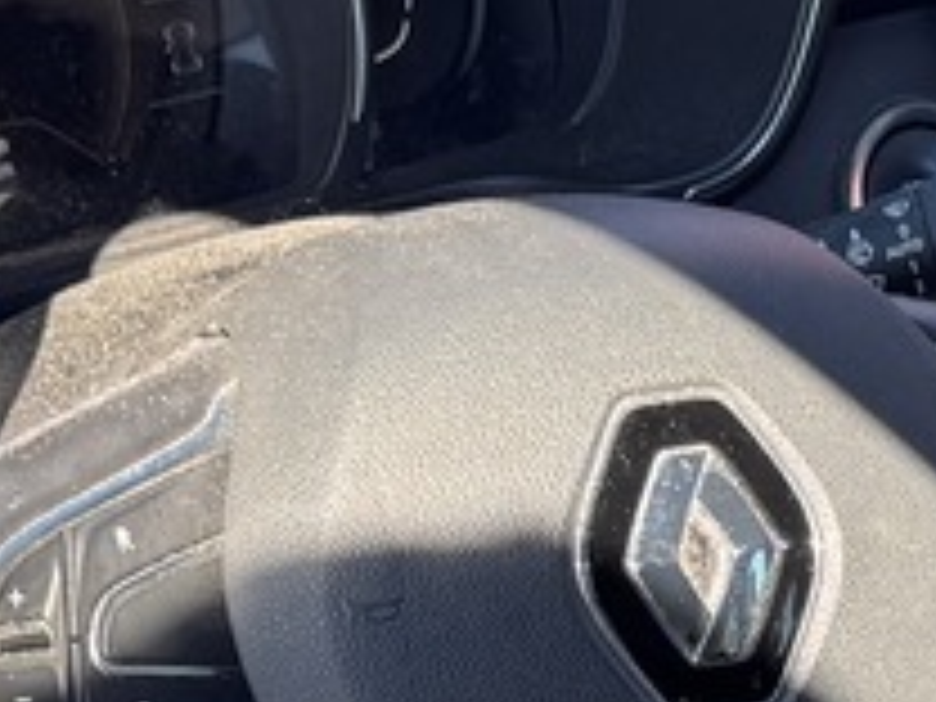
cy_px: 1202
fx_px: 4489
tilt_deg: -39.7
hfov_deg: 11.7
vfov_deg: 8.6
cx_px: 1004
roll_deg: -3.5
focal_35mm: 166
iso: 80
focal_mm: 6.76
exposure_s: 1/296
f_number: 1.78
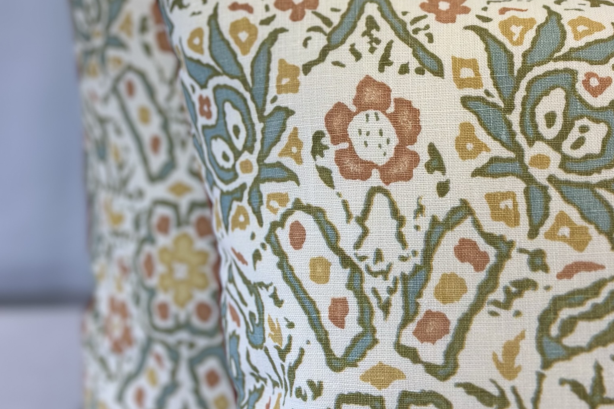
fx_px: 1143
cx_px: 307
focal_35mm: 67
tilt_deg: -17.6
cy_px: 92
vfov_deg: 20.1
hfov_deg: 30.1
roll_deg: +2.7
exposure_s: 1/344
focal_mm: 6.86
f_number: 1.78
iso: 80
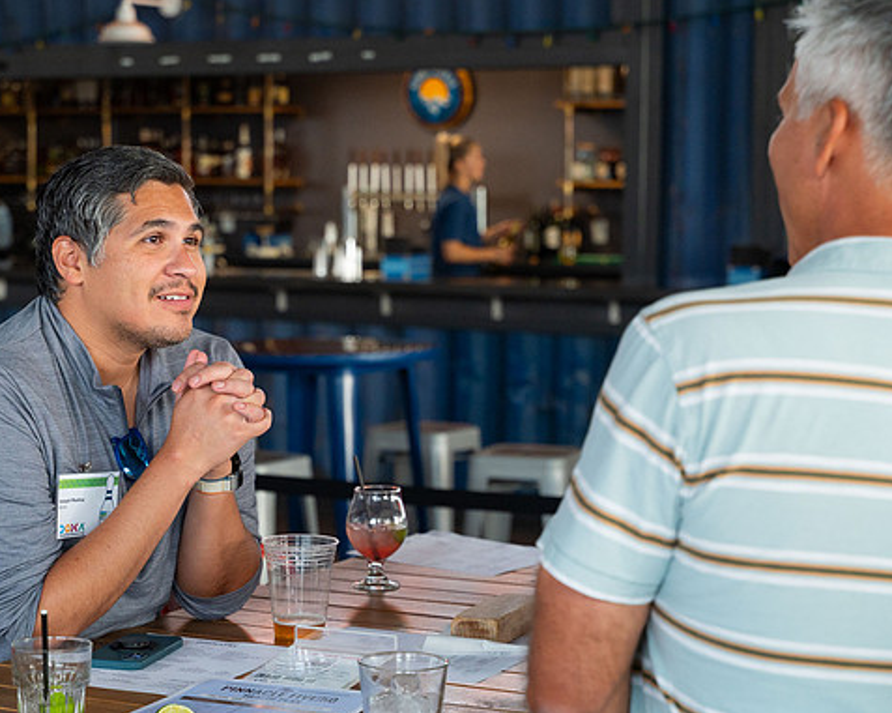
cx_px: 380
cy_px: 347
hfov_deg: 23.6
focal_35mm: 81
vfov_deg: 18.9
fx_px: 2137
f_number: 4.5
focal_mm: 69
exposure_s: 1/500
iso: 1250
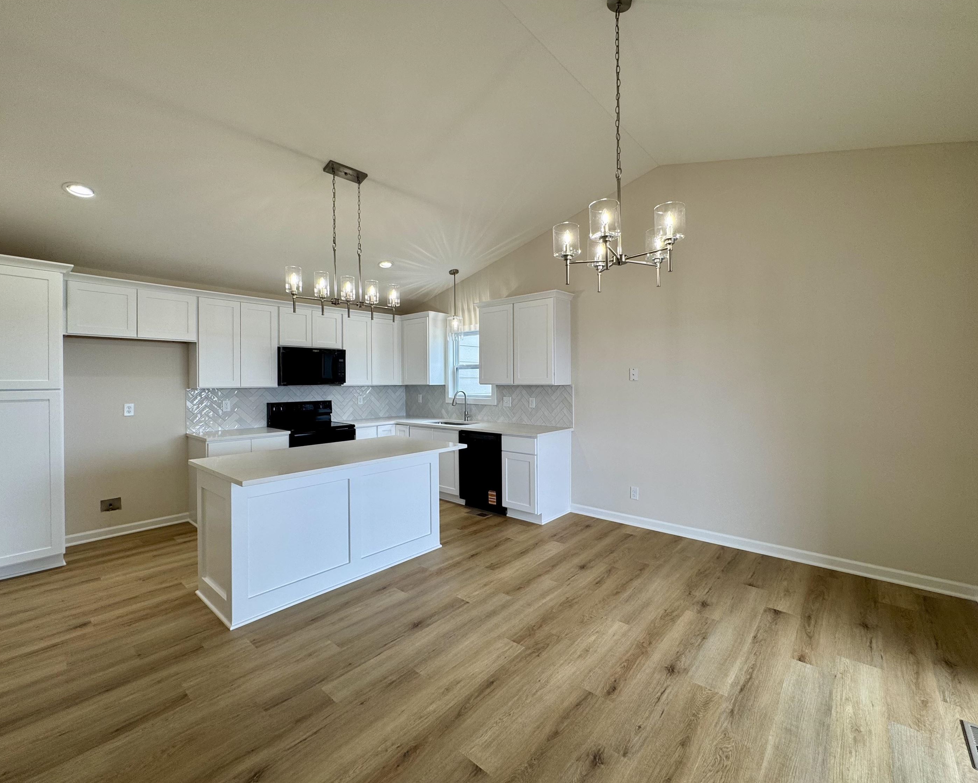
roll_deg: -0.3
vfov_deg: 84.0
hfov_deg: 96.8
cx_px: 504
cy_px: 382
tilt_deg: -0.1
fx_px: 434
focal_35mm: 15
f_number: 2.2
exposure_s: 1/120
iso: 64
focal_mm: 2.22
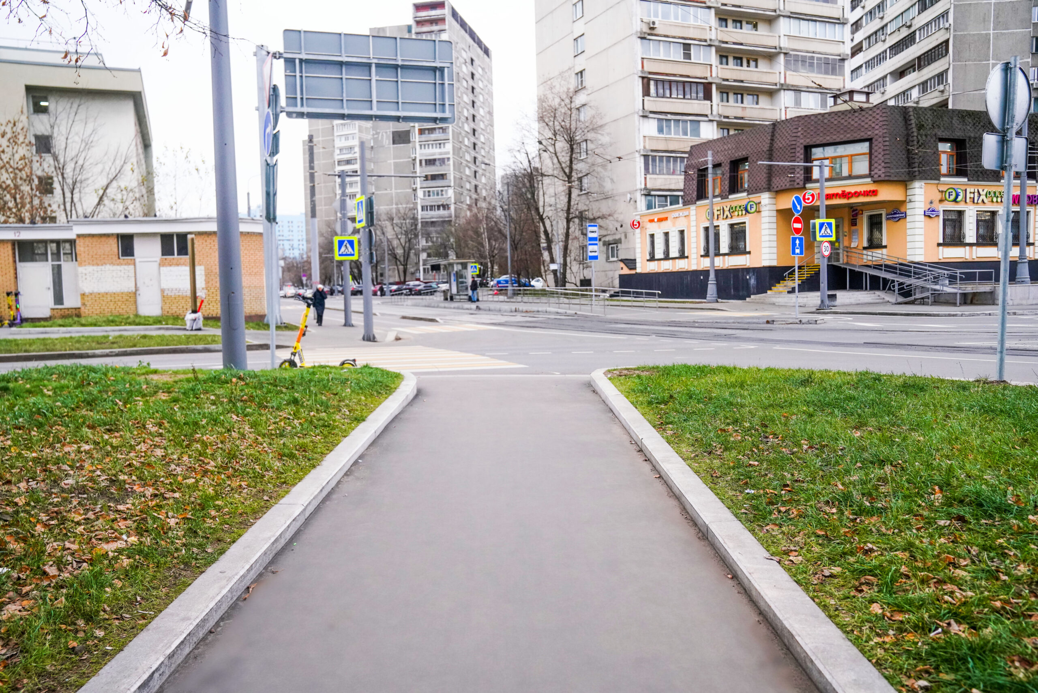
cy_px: 346
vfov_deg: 45.0
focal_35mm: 29
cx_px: 519
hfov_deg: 63.6
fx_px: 836
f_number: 5
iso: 2000
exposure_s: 1/800
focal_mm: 29
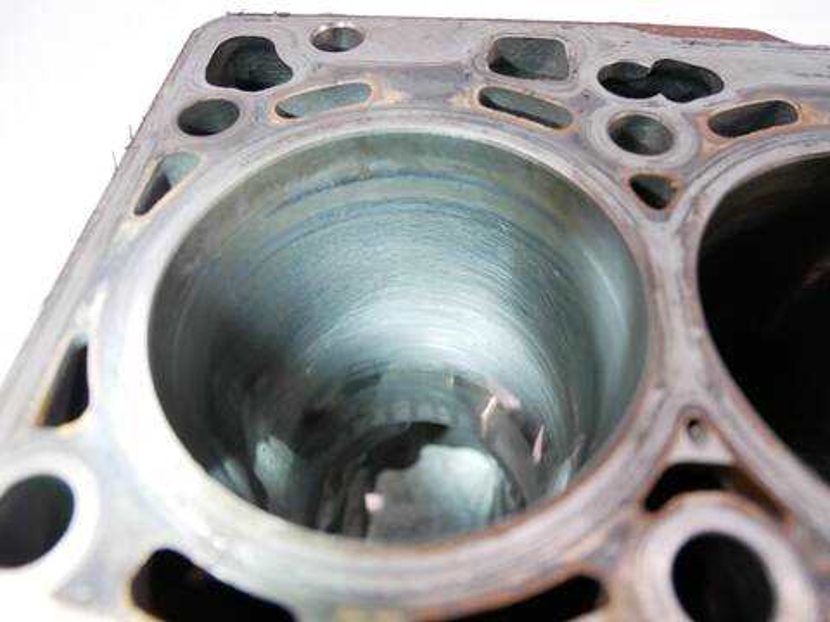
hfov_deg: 71.6
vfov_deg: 56.8
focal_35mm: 24
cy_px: 311
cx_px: 415
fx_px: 575
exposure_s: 1/60
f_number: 3.5
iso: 1600
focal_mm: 12
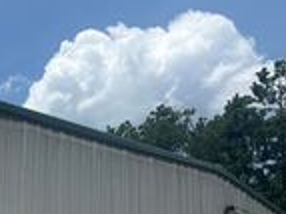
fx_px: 693
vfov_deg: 15.9
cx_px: -160
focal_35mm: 84
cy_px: 335
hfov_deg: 19.8
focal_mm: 6.86
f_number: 1.78
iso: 80
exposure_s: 1/7576
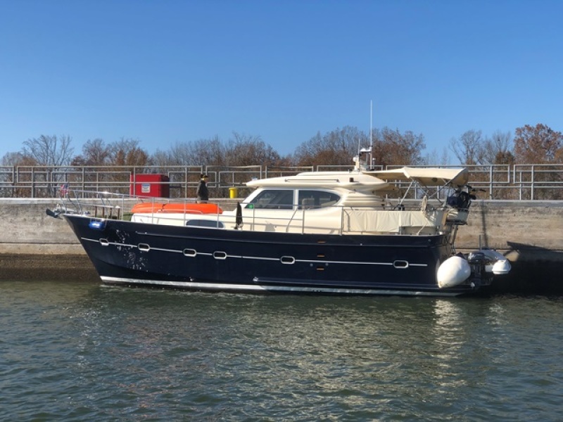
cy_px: 211
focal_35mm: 57
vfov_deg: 25.7
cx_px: 282
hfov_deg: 33.8
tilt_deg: +1.4
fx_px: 927
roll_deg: -1.1
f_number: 2.8
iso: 20
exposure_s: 1/695
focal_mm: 6.6
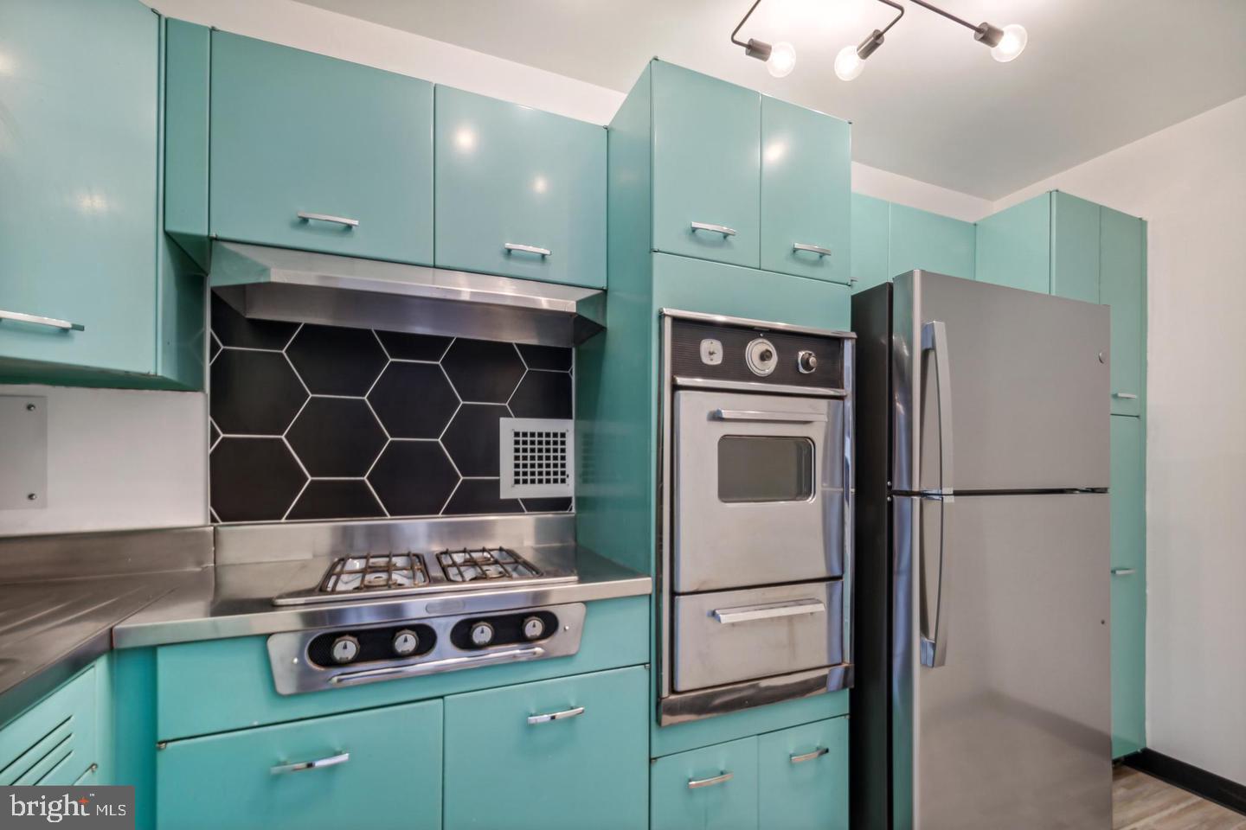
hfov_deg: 100.4
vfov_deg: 77.3
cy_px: 415
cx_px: 623
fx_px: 519
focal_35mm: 15
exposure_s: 1
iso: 200
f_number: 11
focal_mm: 10
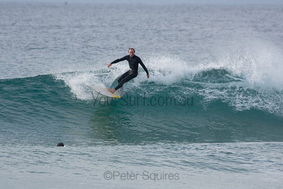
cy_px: 94
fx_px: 3774
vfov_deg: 2.9
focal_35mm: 480
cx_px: 142
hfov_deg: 4.3
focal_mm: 320
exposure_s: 1/1600
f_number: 5.6
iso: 560
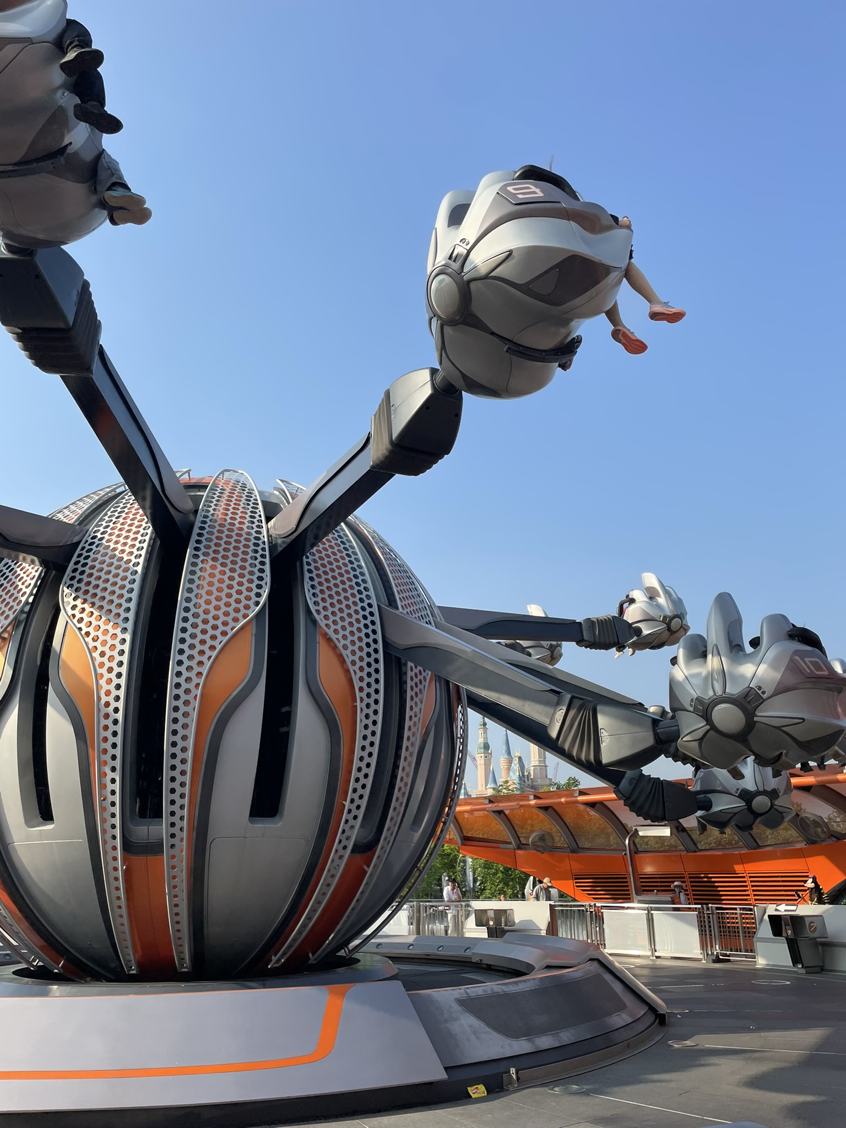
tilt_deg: +21.2
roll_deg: +0.4
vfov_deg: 67.3
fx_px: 847
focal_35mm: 26
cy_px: 564
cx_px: 423
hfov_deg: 53.1
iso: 32
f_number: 1.6
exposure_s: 1/2618
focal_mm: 4.2
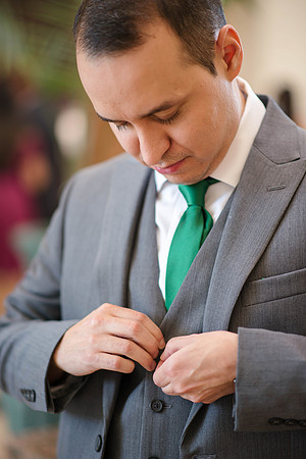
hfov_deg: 16.1
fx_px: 1084
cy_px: 230
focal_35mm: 85
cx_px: 153
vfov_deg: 23.9
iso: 400
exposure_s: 1/250
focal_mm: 85
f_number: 1.8
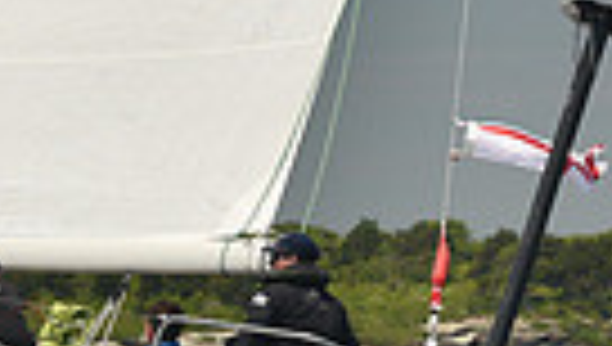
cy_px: 353
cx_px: -225
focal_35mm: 312
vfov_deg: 3.9
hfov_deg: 6.8
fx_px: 5071
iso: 250
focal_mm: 70
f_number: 6.3
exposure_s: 1/640
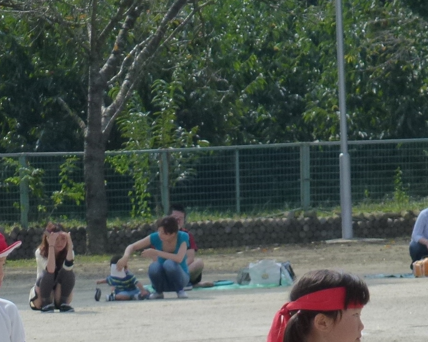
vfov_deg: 4.0
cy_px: 397
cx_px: 173
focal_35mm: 389
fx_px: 4929
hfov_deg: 5.0
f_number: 5.3
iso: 160
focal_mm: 25.5
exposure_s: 1/800
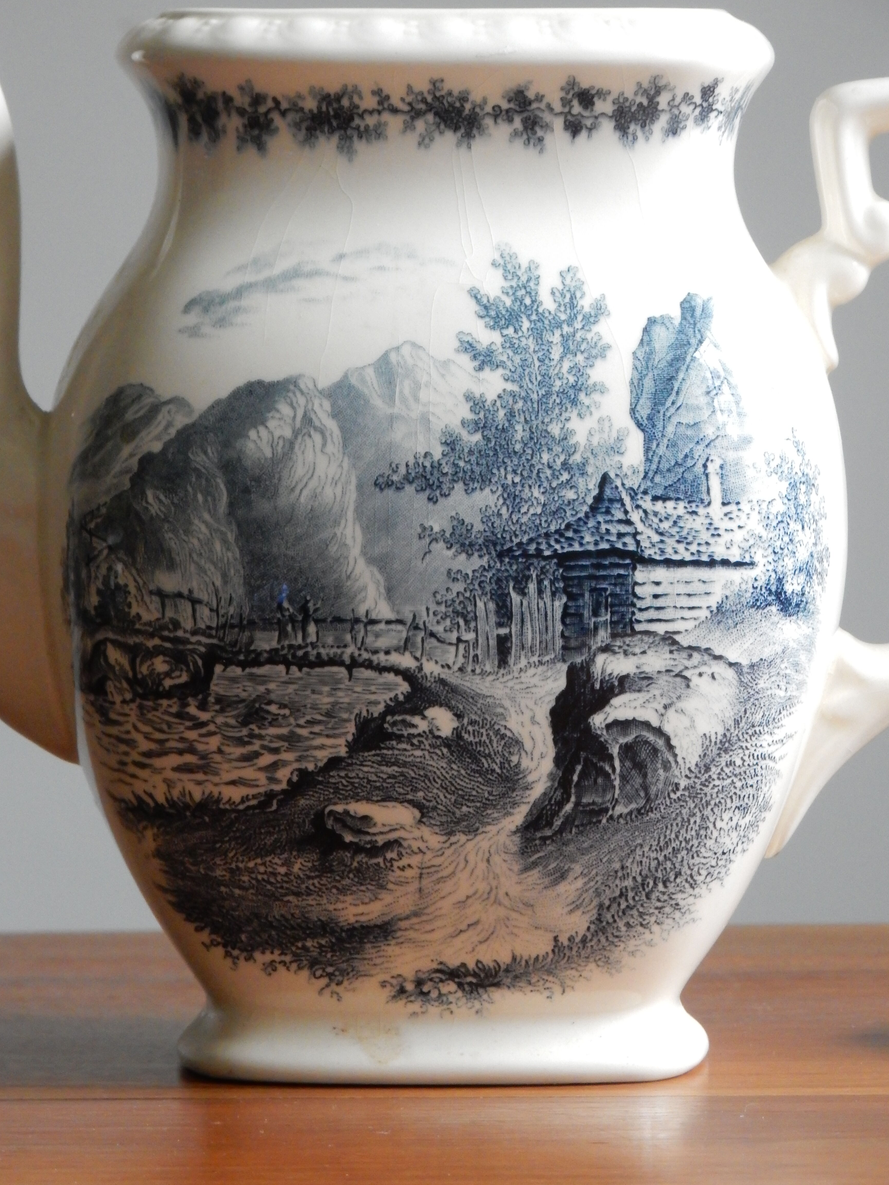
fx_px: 7876
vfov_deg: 8.6
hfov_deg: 6.5
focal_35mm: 230
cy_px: 593
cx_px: 445
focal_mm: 40.9
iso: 720
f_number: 6.3
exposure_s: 1/15
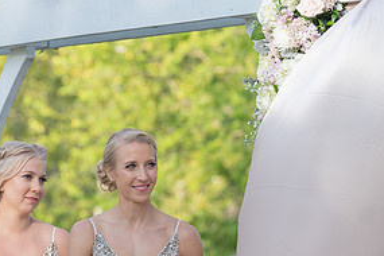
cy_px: 238
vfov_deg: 5.5
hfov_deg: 8.3
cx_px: 13
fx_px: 2645
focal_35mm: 248
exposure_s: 1/250
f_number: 4
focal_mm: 120
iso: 100
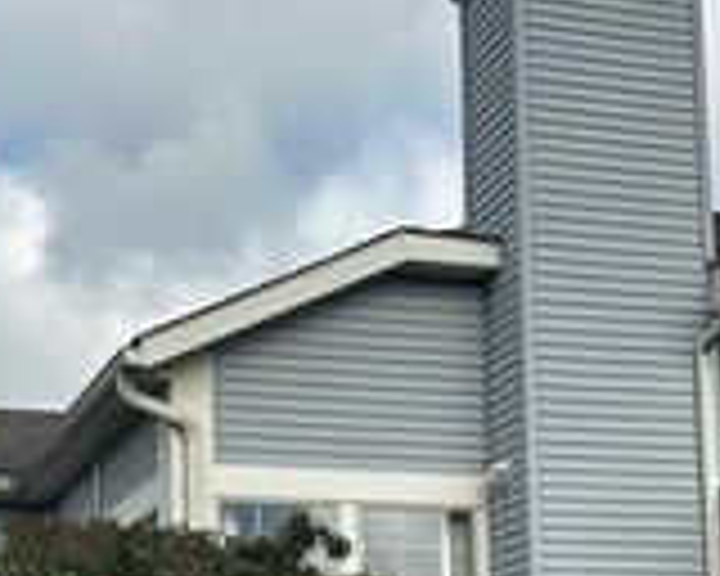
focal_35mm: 73
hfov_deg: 25.5
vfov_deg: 19.9
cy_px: 659
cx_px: 126
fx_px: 1556
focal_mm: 6.86
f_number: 1.78
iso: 80
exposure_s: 1/3472
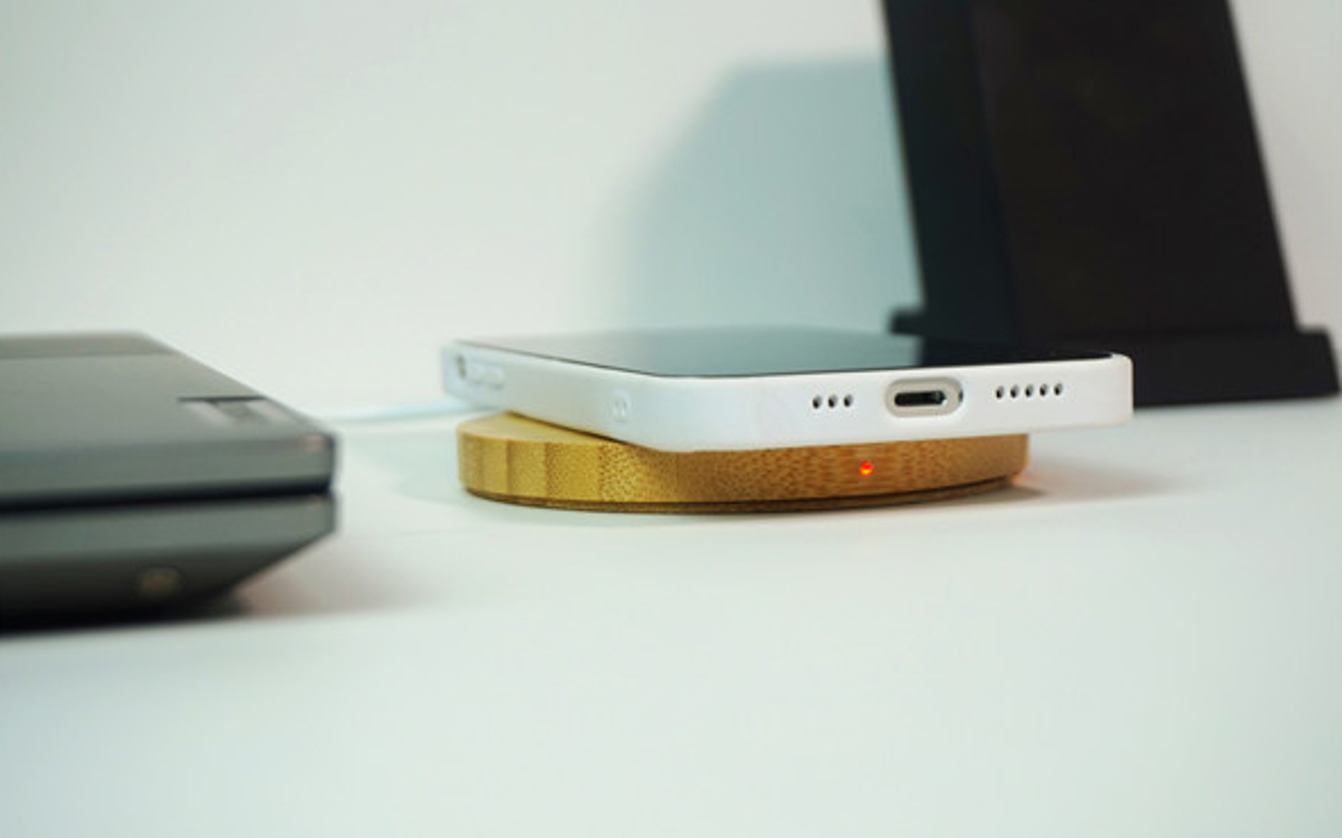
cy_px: 419
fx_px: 2213
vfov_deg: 21.4
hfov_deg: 33.7
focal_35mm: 61
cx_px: 668
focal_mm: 39
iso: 160
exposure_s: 1/60
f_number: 5.6
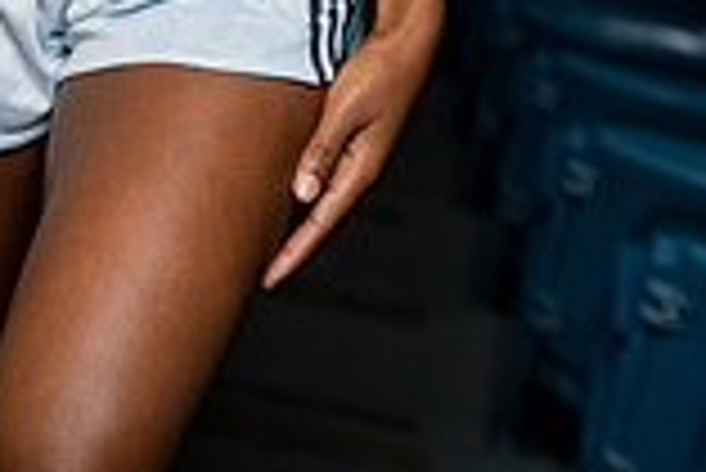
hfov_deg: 12.5
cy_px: -499
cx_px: 76
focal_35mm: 163
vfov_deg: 8.0
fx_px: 3199
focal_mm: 57
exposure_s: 1/250
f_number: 4.5
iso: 400
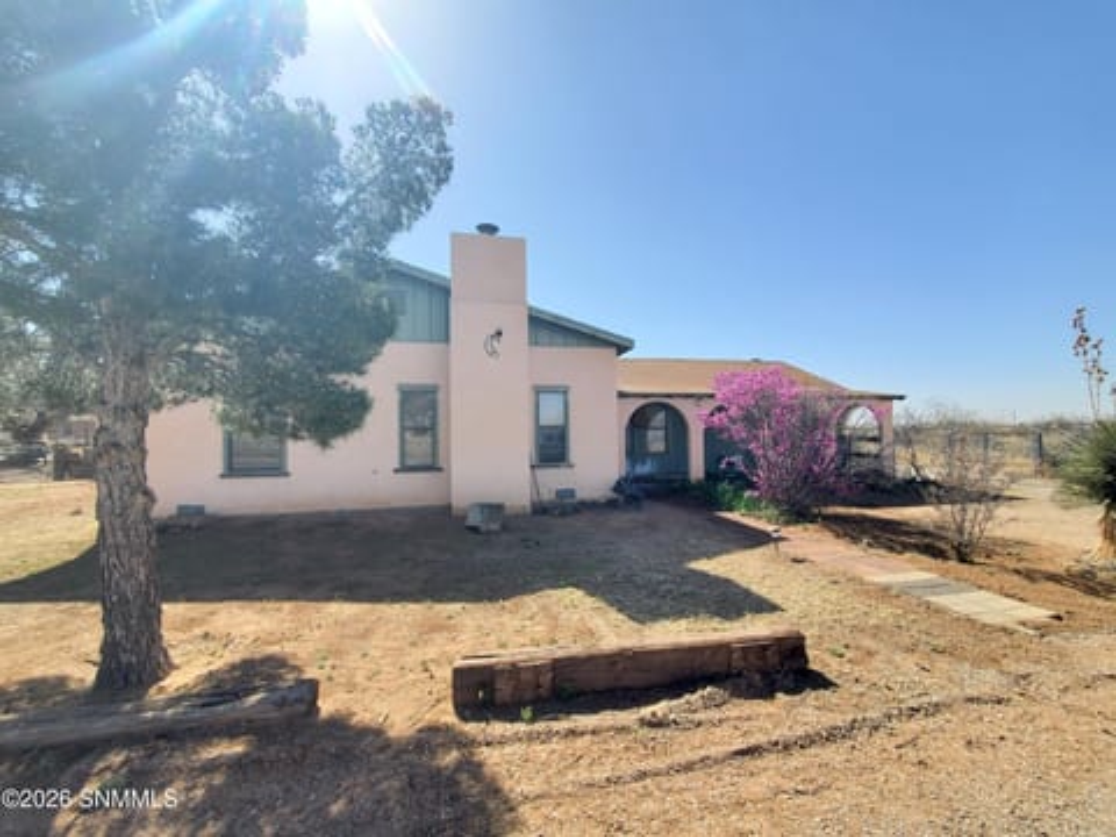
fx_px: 419
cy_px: 418
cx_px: 558
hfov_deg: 106.2
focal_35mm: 13
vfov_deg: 89.9
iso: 50
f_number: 2.2
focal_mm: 1.8
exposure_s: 1/912
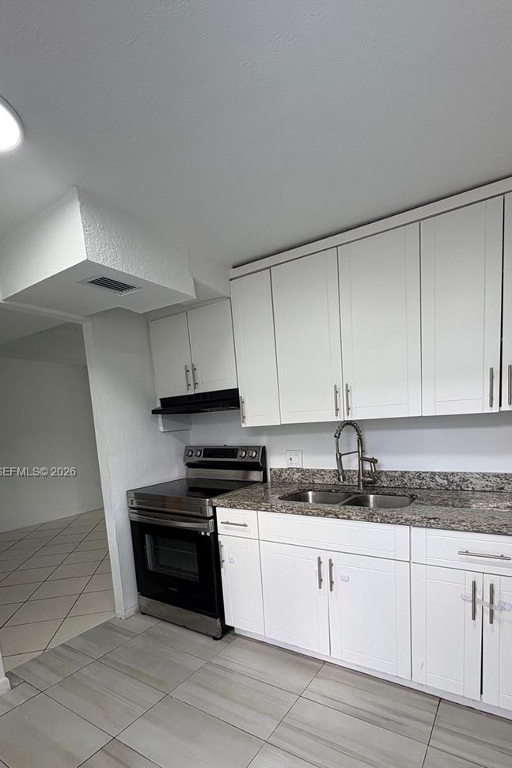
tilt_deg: -7.6
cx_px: 286
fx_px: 384
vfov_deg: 88.5
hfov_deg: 67.1
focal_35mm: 18
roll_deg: +3.3
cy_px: 473
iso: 64
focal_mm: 2.22
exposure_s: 1/99
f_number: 2.2
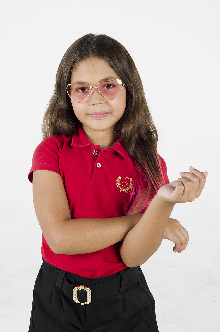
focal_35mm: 75
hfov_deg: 18.1
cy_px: 166
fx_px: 691
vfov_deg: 27.0
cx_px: 110
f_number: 9
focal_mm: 50
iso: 200
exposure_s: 1/125
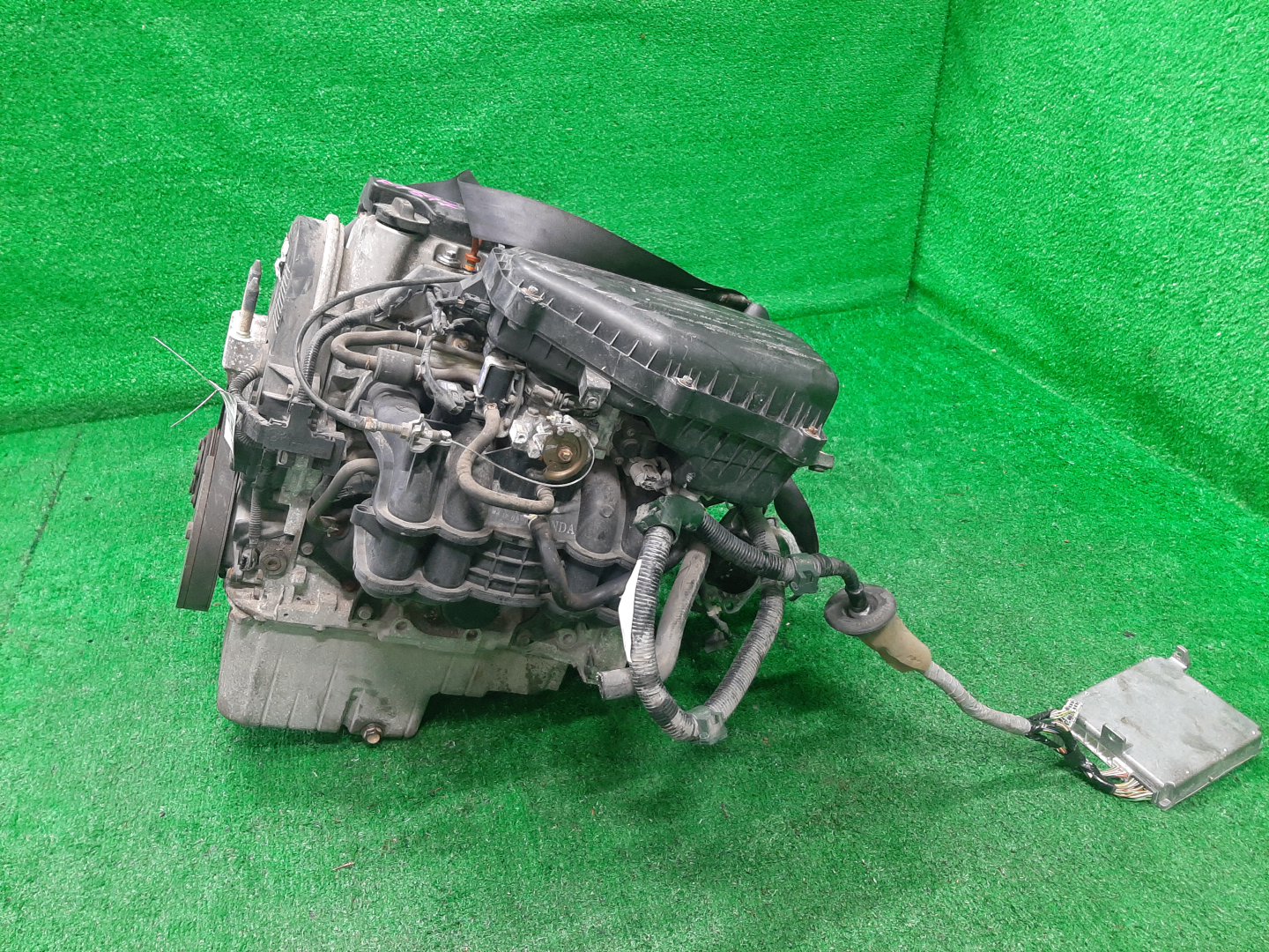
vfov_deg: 53.1
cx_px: 634
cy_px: 476
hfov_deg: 67.3
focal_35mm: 26
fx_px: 953
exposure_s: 1/33
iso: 178
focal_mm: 3.93
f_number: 1.7
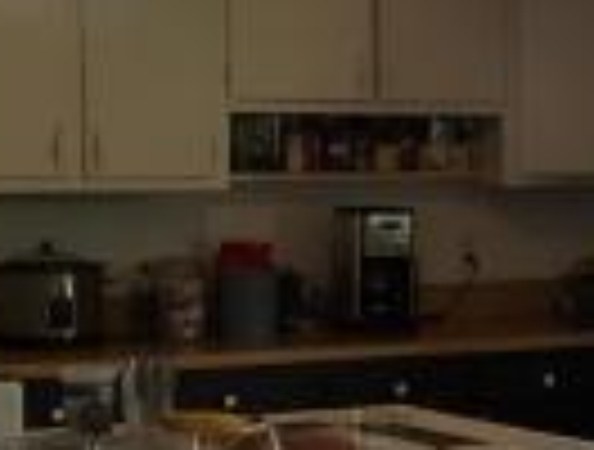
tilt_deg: -1.6
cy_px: 252
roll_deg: -1.0
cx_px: 950
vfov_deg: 11.7
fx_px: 2187
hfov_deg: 14.2
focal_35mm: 127
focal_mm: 4.15
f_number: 2.2
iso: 80
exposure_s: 1/30
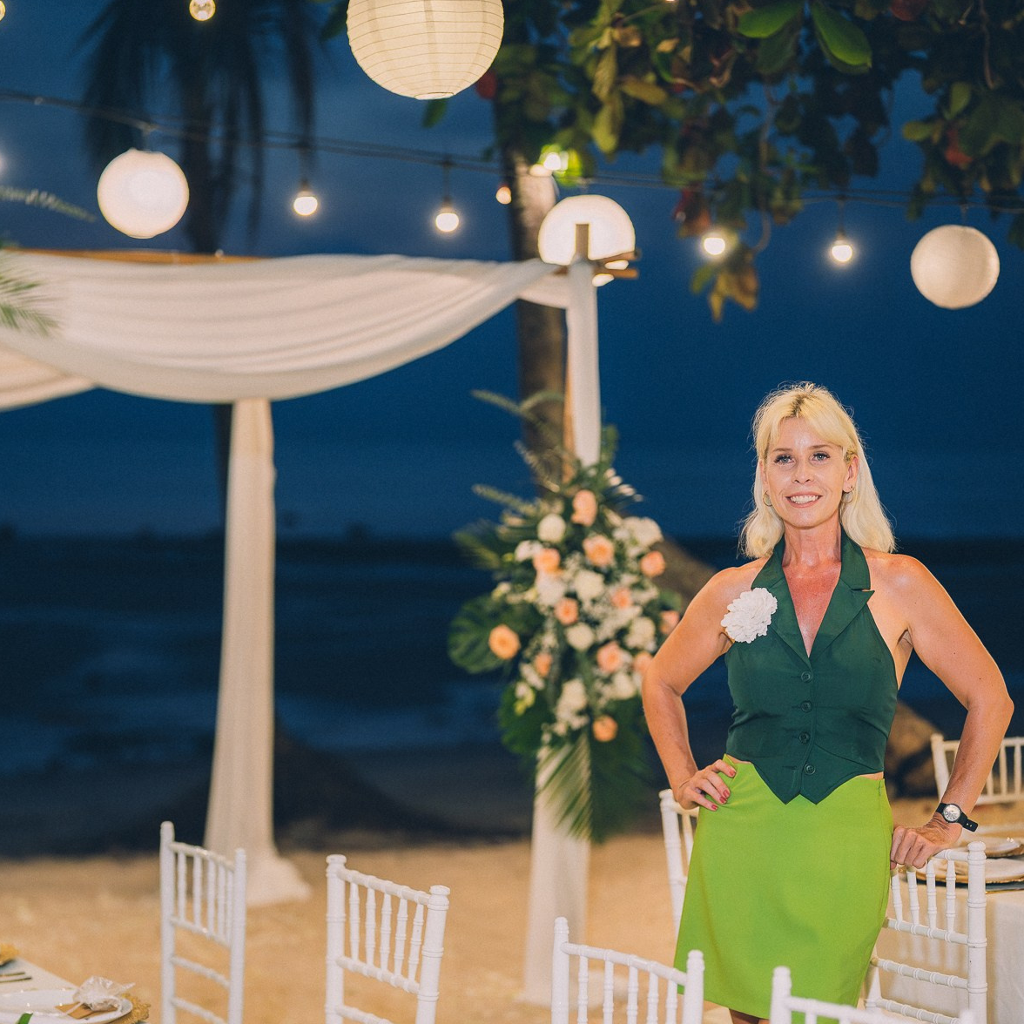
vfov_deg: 23.3
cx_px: 465
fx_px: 2477
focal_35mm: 74
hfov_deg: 23.4
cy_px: 662
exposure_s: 1/250
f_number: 1.6
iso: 1600
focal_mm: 50
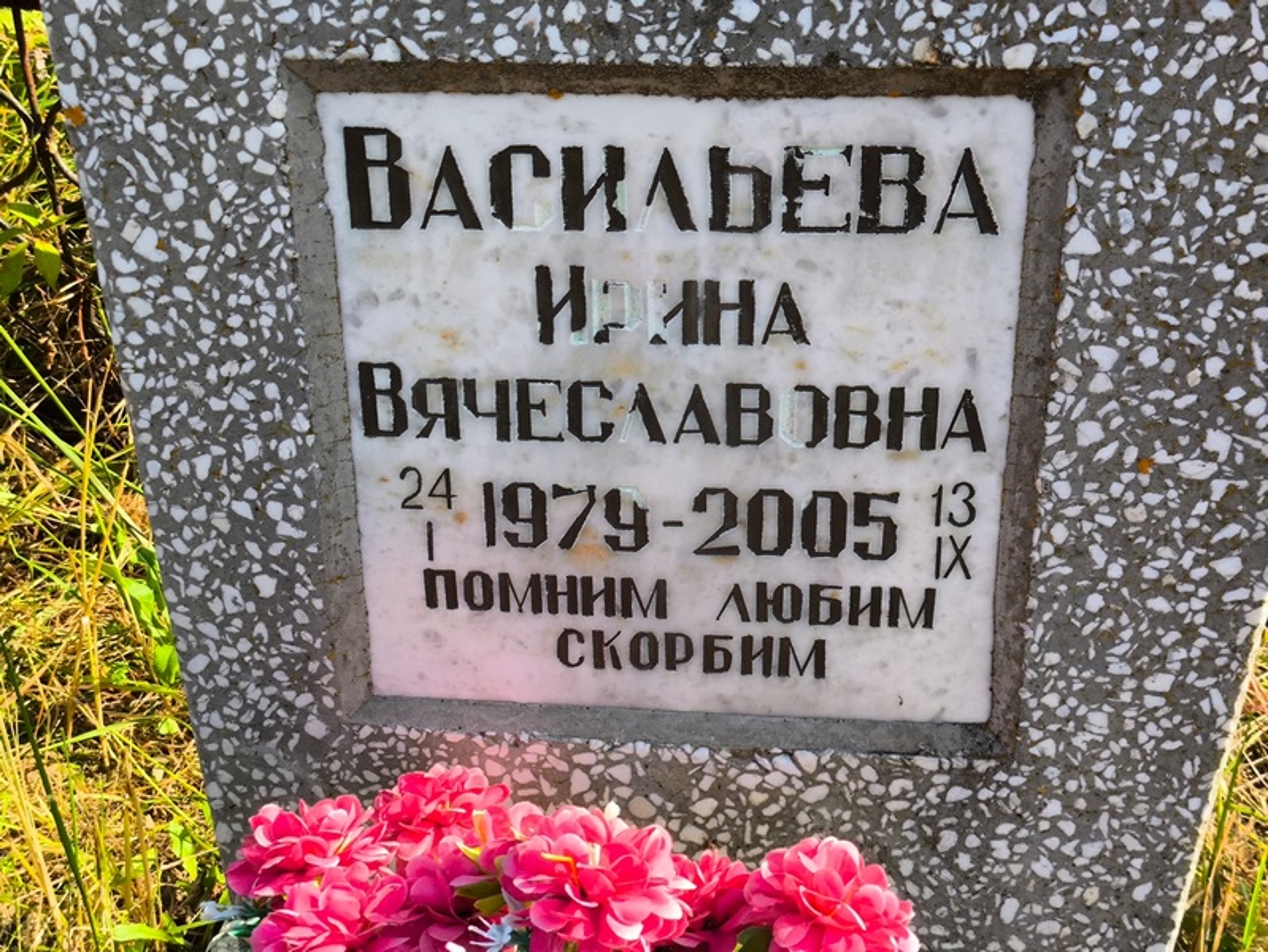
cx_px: 634
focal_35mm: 50
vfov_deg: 29.1
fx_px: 1832
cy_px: 476
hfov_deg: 38.2
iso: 50
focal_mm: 4.71
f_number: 1.7
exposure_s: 1/541
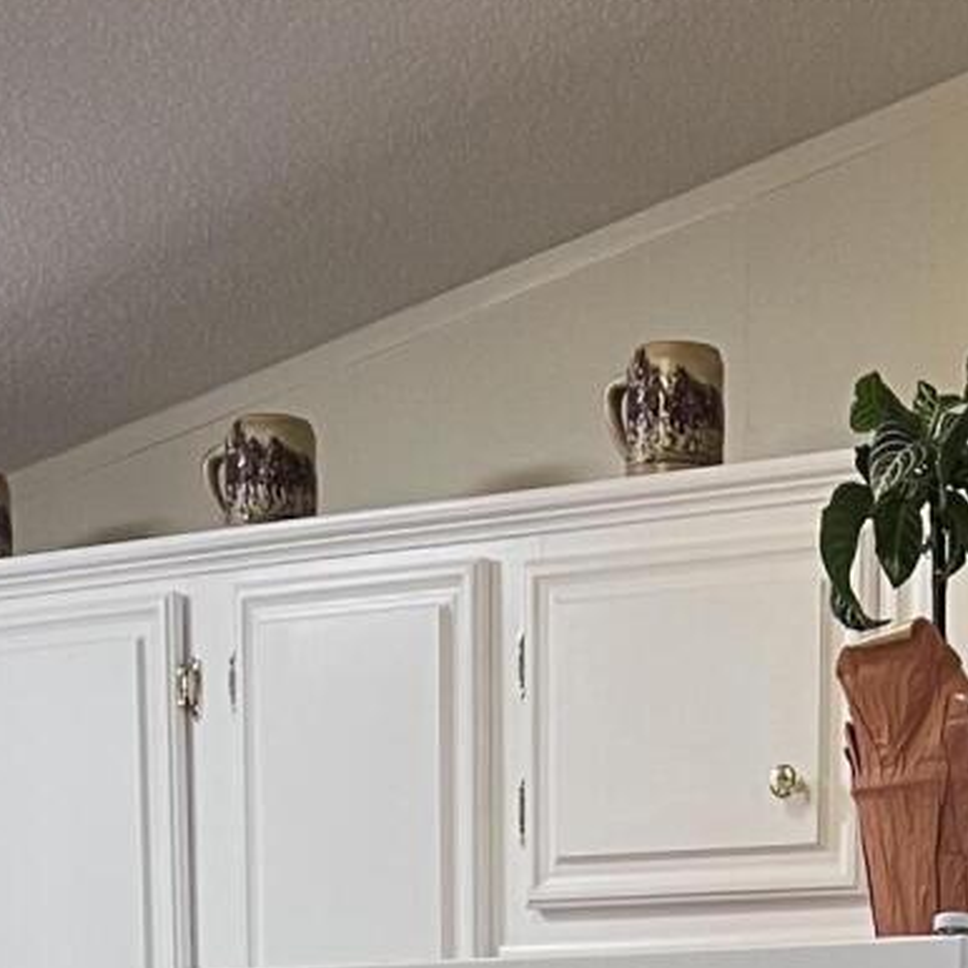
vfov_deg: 12.7
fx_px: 3765
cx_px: 685
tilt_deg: -8.6
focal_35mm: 119
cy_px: 1969
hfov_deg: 14.6
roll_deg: -0.1
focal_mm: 5.7
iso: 80
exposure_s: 1/60
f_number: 1.5
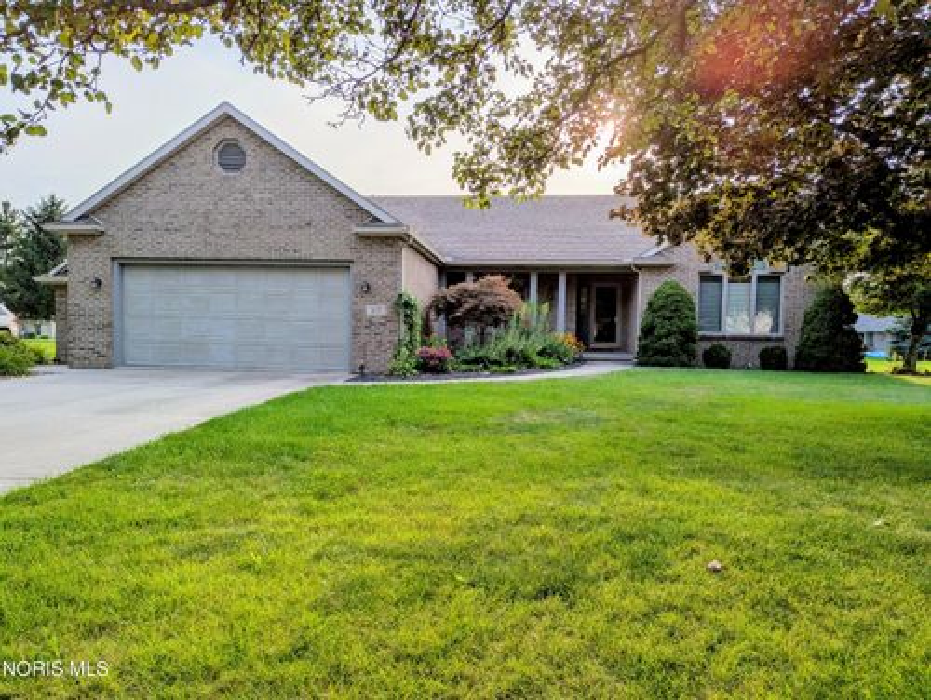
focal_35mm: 24
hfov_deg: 71.5
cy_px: 350
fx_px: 646
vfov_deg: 56.9
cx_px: 466
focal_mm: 6.81
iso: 39
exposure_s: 1/2695
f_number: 1.85
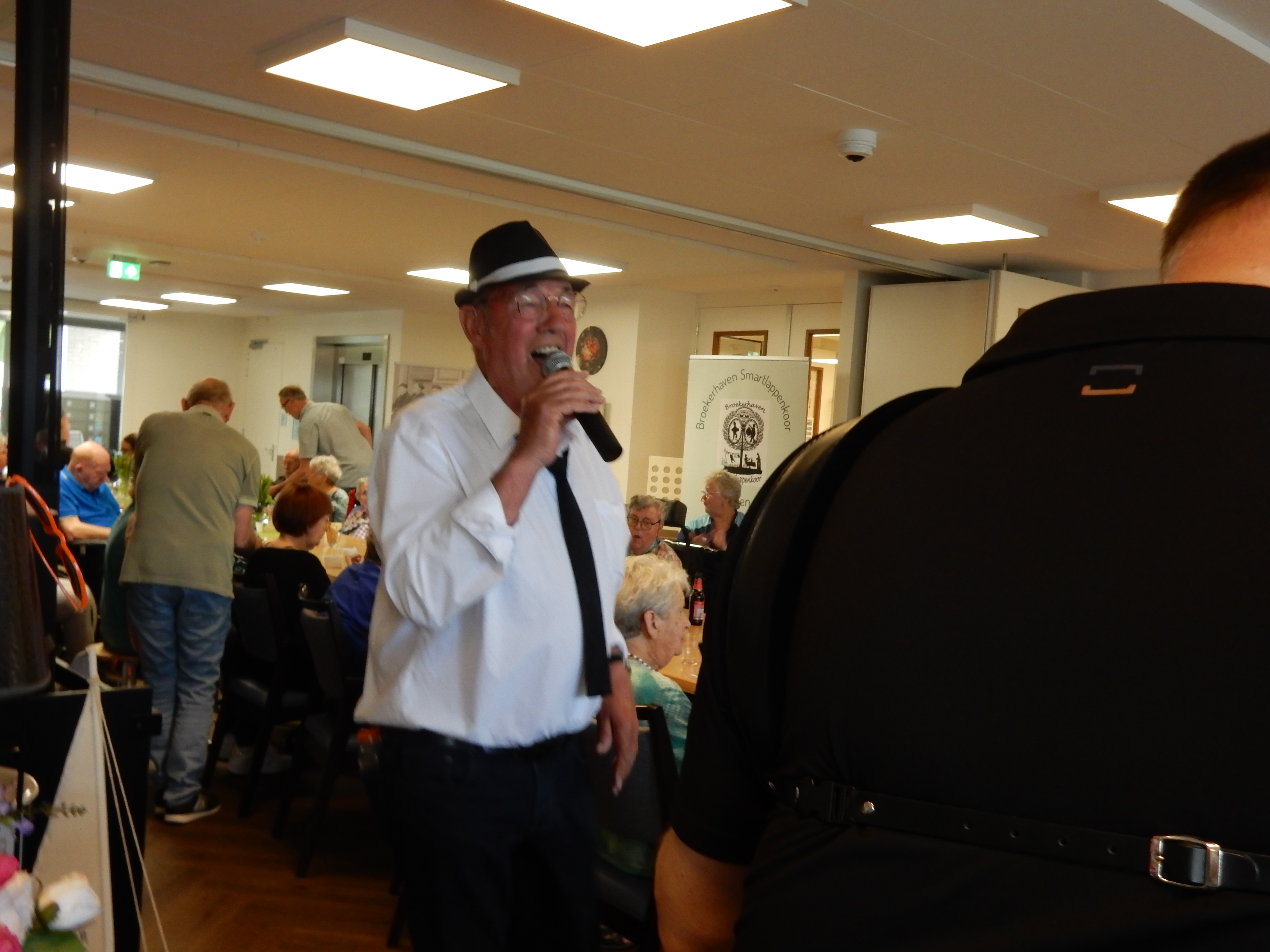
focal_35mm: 36
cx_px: 635
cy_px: 476
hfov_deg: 51.4
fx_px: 1321
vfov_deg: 39.7
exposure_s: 1/30
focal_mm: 6.4
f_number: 4
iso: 320
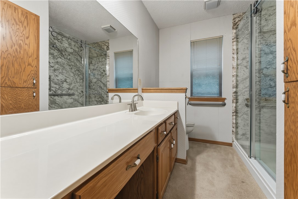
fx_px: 116
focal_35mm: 14
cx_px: 149
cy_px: 100
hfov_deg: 104.3
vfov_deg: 81.2
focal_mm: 14
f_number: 10
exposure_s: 1/15
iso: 320
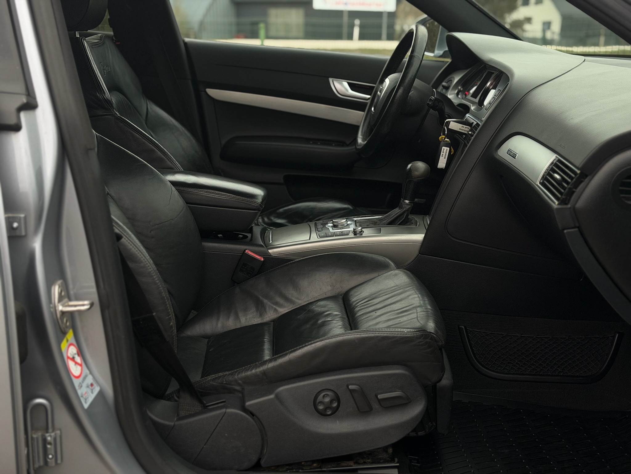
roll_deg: -1.3
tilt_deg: -13.7
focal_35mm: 48
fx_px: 875
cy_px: 237
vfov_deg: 30.3
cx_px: 316
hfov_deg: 39.7
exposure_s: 1/180
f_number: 1.78
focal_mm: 6.76
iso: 100
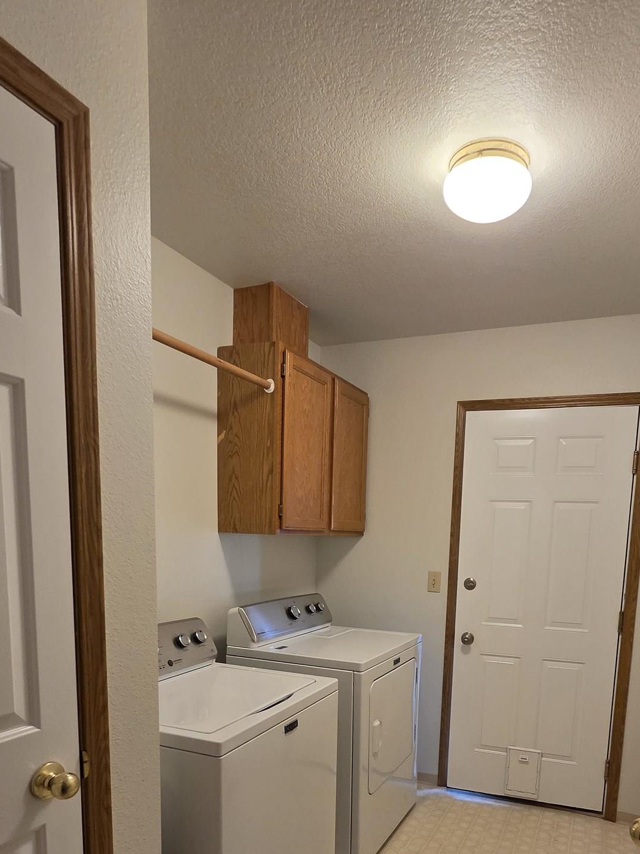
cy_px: 614
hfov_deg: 63.1
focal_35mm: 21
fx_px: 518
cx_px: 371
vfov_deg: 74.7
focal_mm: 2.2
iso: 250
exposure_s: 1/60
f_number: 2.2
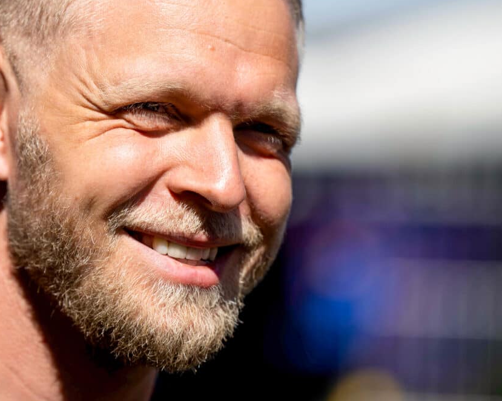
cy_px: 141
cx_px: 147
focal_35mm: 226
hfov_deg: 8.5
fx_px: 3357
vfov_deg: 6.8
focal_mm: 130
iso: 64
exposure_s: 1/1250
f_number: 2.8
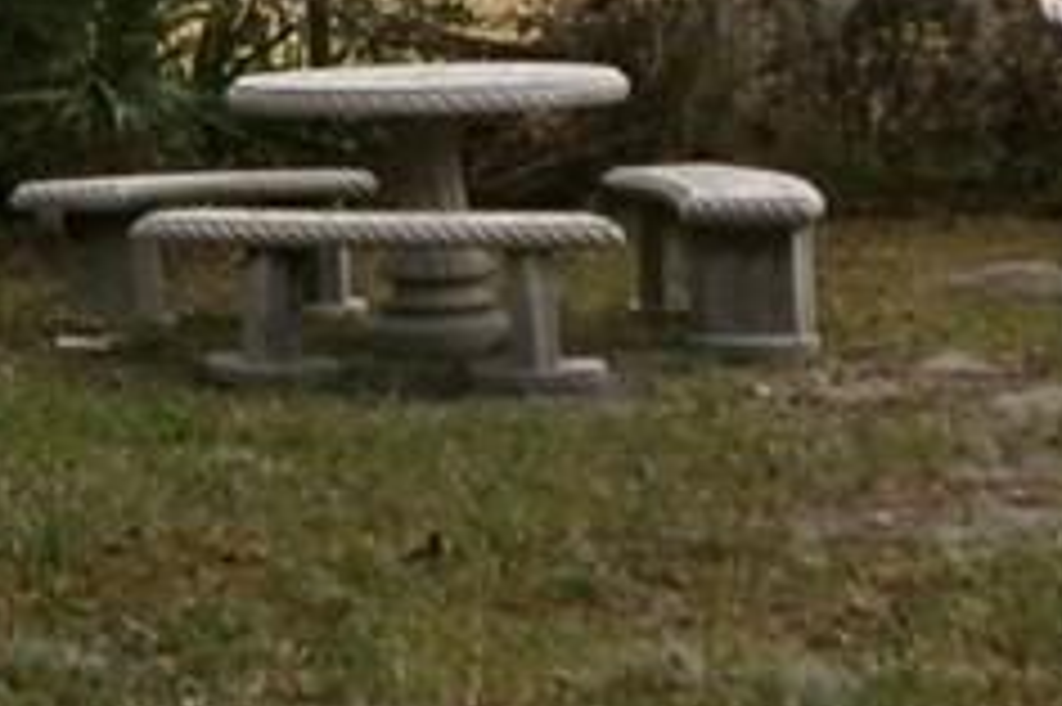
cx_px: -490
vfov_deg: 7.6
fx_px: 5188
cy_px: -409
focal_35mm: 176
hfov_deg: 11.3
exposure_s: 1/400
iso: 100
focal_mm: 6.9
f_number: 3.4
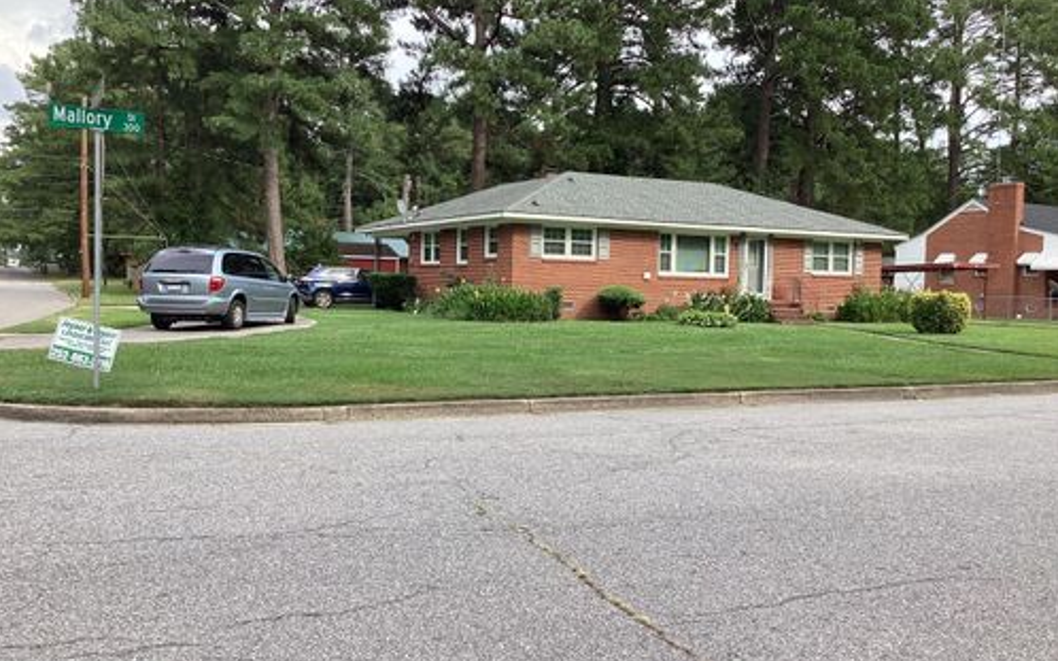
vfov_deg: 38.3
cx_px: 529
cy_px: 309
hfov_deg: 58.2
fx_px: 951
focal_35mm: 33
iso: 25
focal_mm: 3.3
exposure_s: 1/318
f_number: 2.4
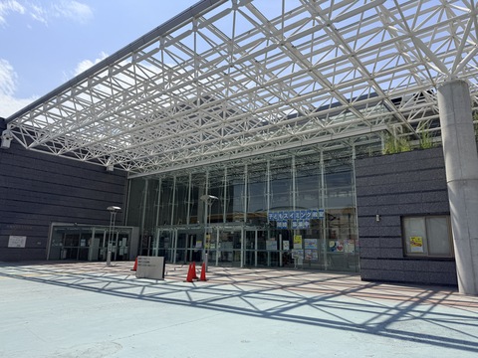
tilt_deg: +12.8
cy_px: 179
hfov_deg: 71.6
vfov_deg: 56.8
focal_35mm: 24
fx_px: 331
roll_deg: -2.1
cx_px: 239
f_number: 1.78
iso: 80
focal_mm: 6.76
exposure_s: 1/6711
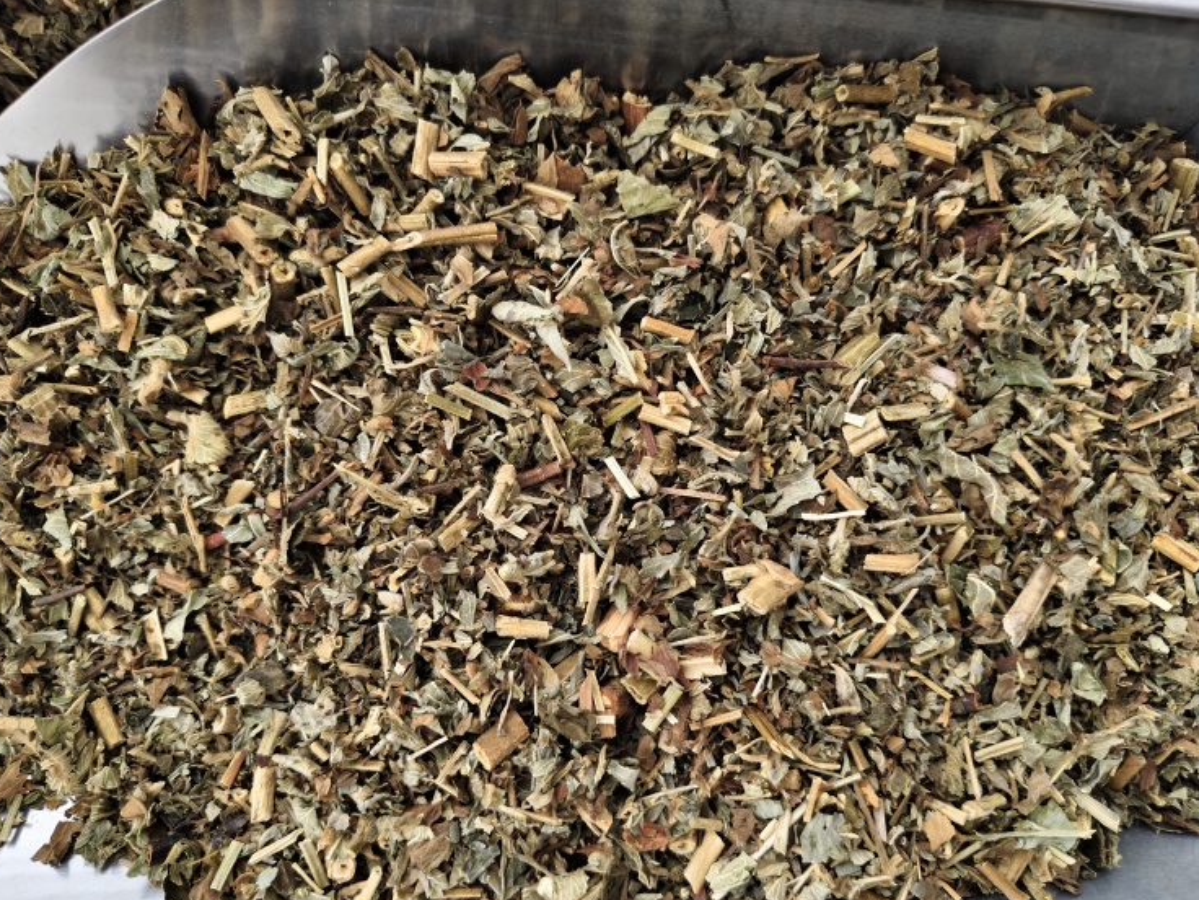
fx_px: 866
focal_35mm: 25
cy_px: 483
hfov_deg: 69.4
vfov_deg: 54.8
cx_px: 601
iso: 686
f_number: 1.88
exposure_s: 1/50
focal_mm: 5.56
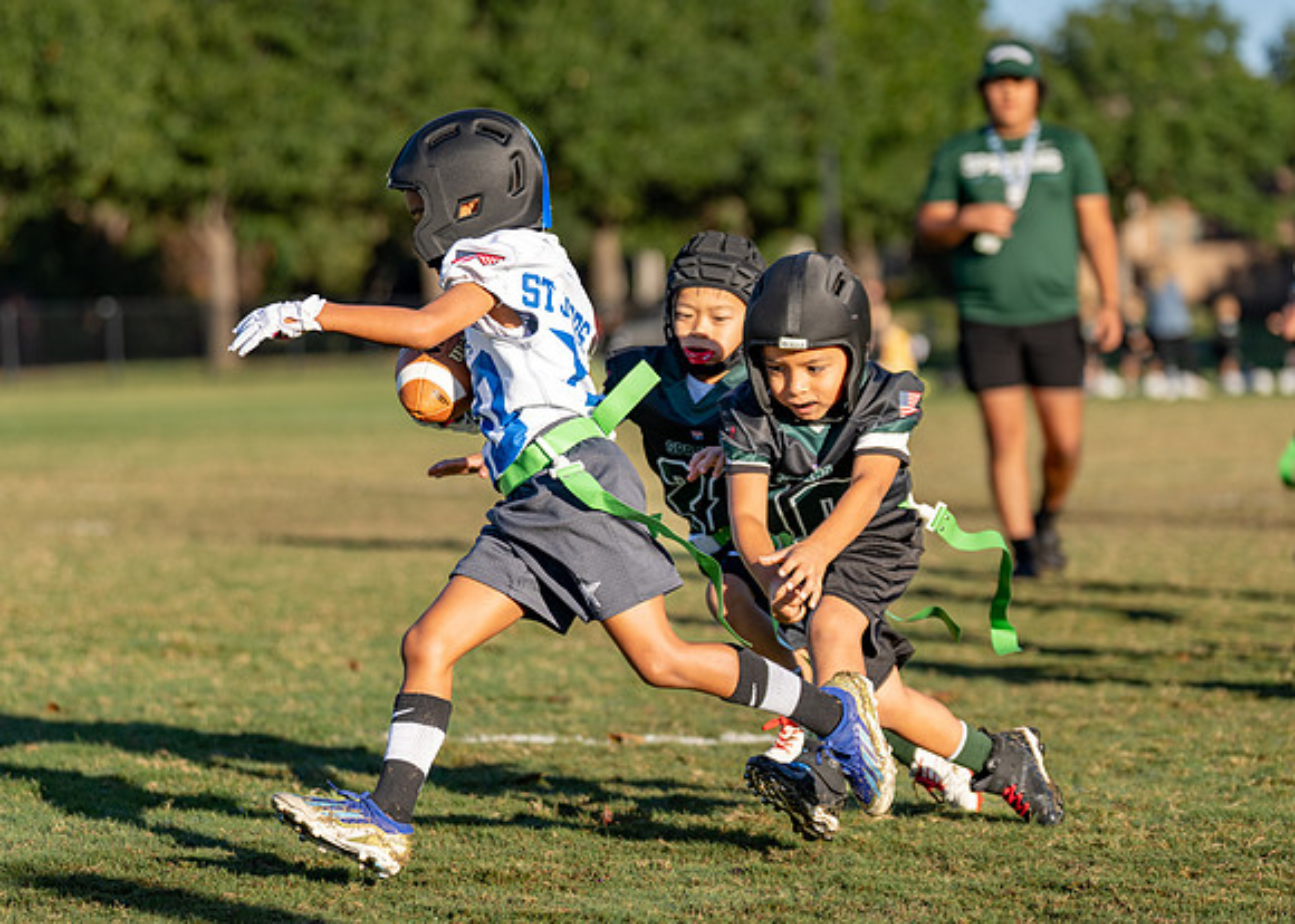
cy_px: 431
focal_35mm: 133
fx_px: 4904
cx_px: 530
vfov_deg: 10.8
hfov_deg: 15.0
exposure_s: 1/1600
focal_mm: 106
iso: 100
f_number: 2.8
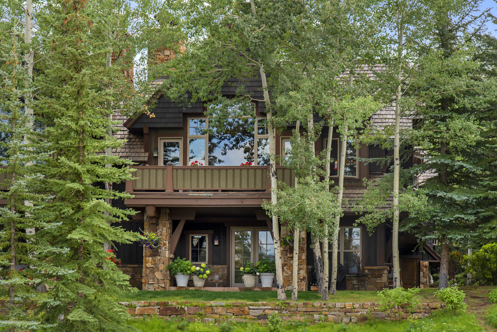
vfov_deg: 14.9
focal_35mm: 92
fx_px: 1270
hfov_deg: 22.1
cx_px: 248
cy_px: 166
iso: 100
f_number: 8
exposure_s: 1/50
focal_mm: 92
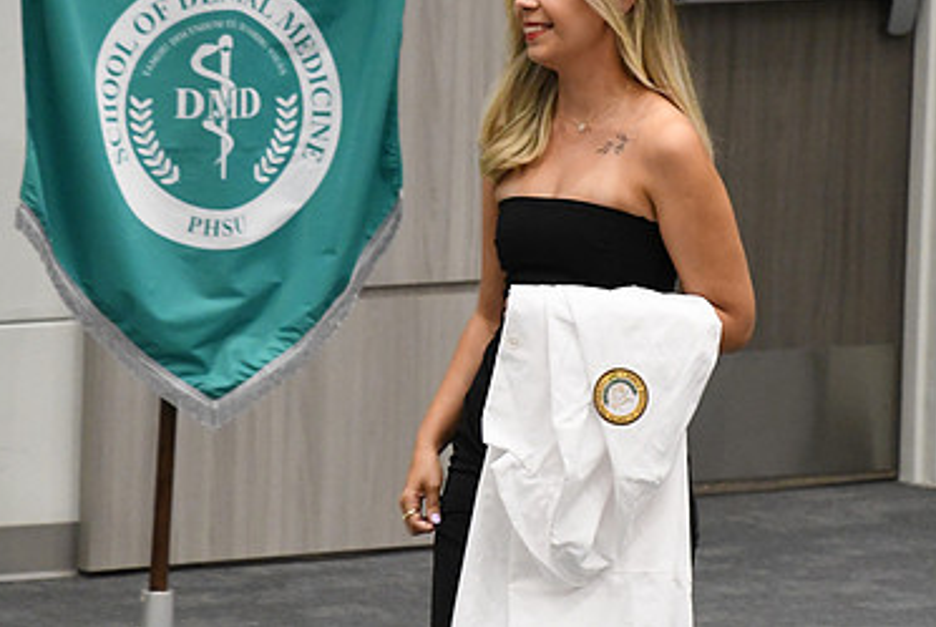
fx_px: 8512
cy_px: 142
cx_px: 387
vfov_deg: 4.2
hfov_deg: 6.3
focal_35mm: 327
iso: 6400
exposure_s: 1/100
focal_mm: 140
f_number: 8
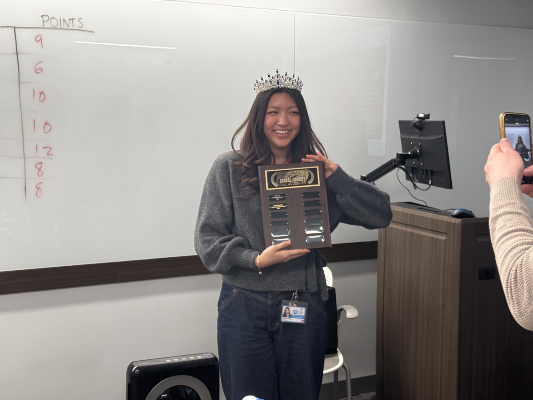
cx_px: 266
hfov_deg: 39.7
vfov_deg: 30.3
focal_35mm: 48
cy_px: 200
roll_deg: -0.3
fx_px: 739
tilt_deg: -6.7
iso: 80
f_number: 1.78
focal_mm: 6.76
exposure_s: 1/60
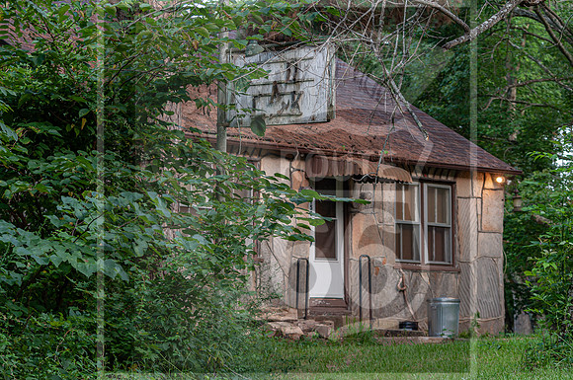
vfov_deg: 12.6
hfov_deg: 19.0
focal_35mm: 108
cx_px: 286
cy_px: 190
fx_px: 1717
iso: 200
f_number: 4.5
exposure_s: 1/25
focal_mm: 72
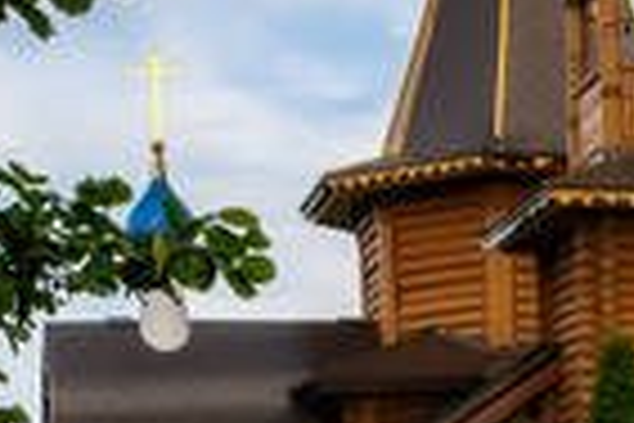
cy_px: 279
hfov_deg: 12.8
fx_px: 2782
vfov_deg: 8.7
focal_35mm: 158
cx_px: 697
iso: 560
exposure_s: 1/500
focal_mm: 21
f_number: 11
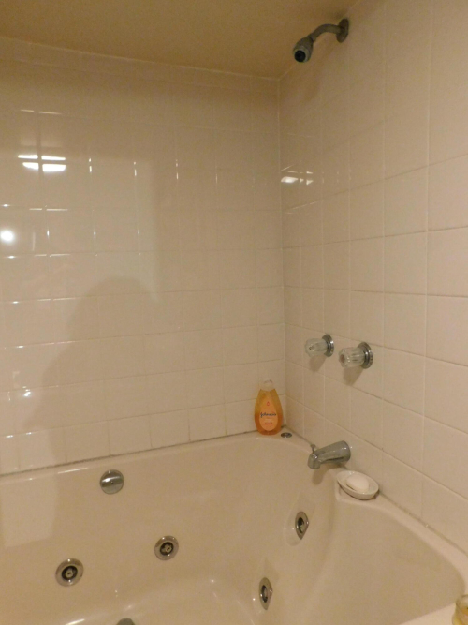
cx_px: 234
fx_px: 415
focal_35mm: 23
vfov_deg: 73.9
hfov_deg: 58.9
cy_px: 312
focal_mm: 4
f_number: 3
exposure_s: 1/8
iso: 720
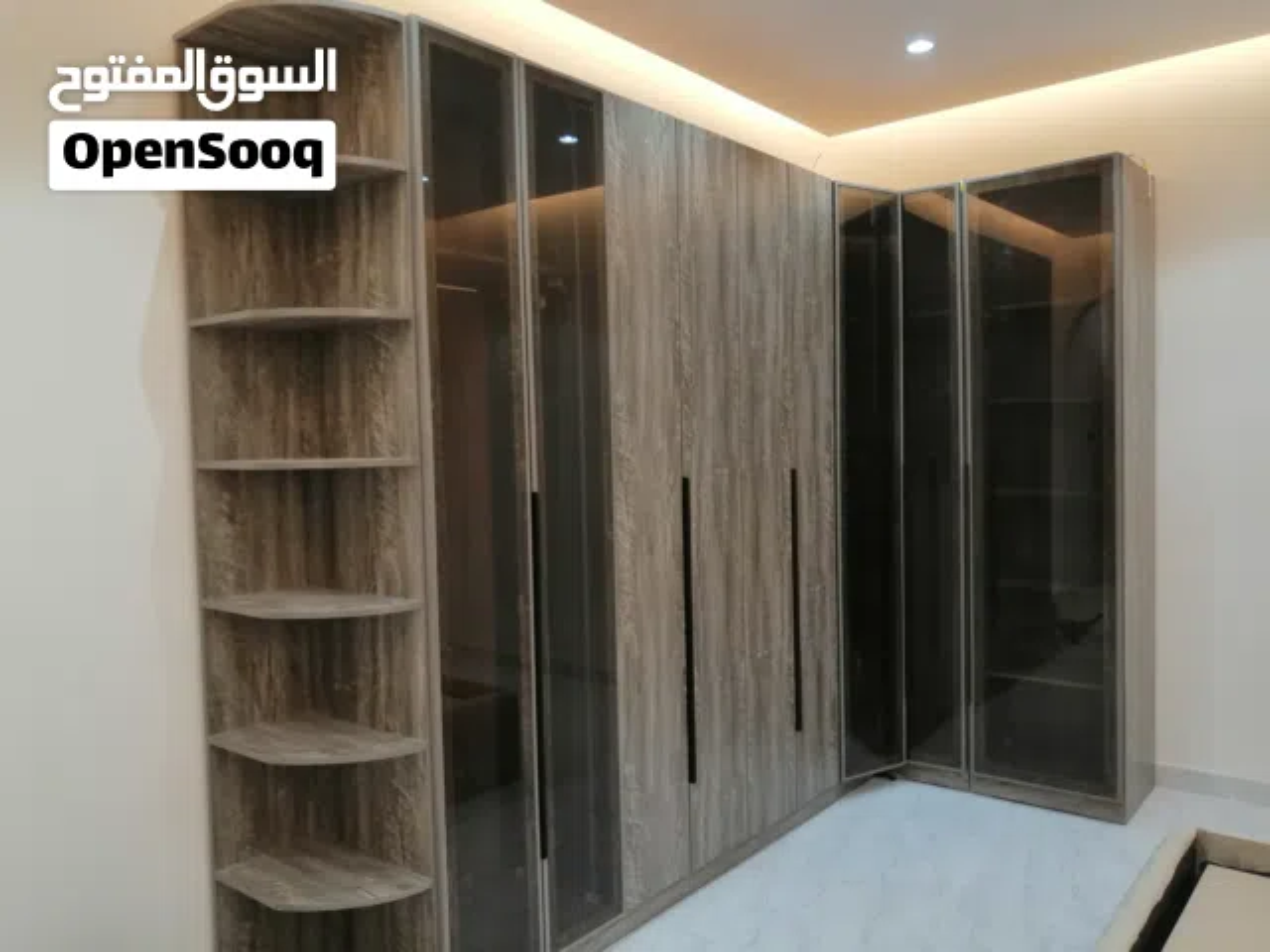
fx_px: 954
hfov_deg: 67.3
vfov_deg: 53.1
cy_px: 476
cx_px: 635
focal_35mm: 26
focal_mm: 3.95
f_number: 1.8
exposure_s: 1/120
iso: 200
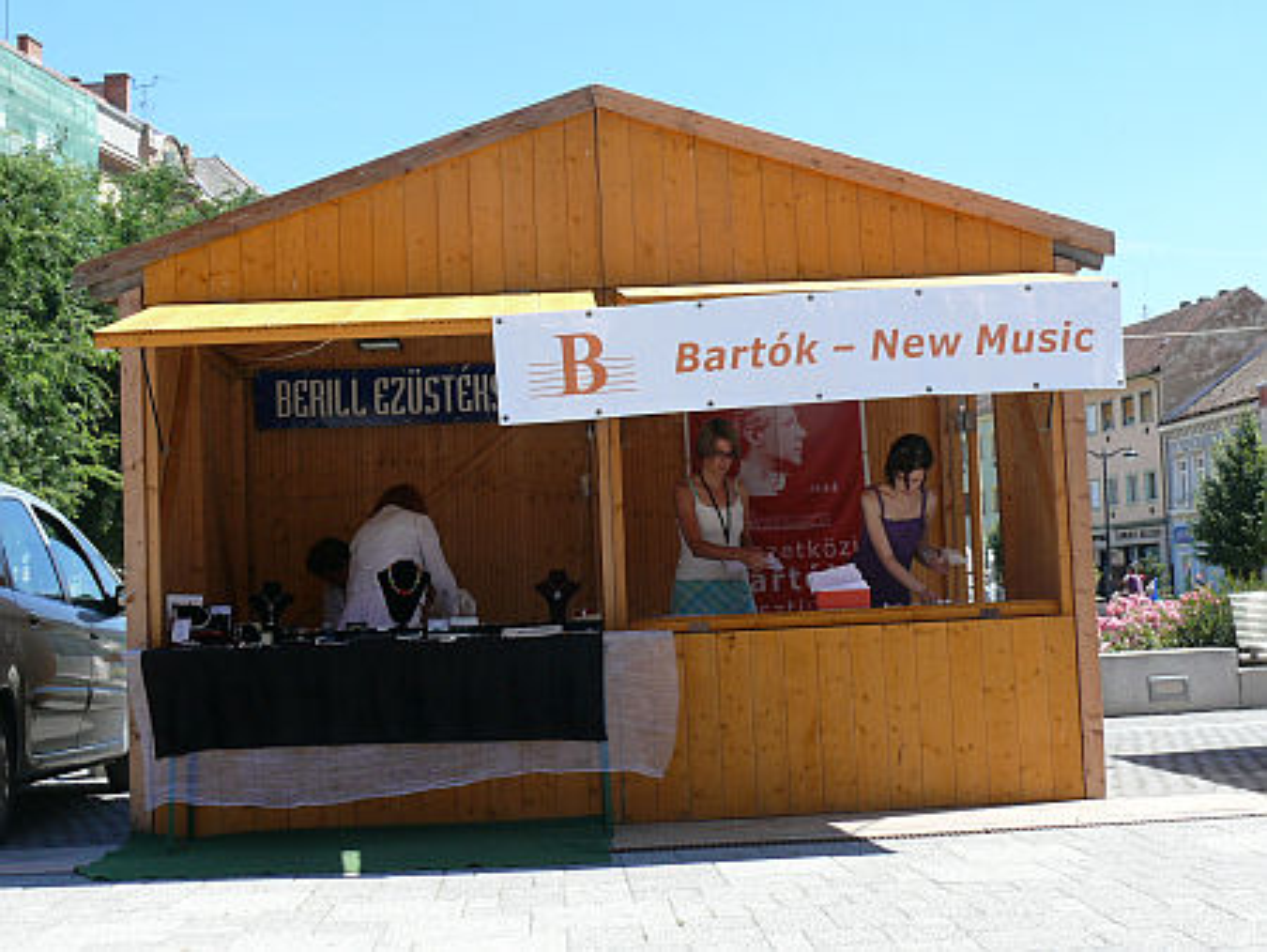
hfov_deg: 37.5
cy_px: 476
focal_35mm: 51
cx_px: 634
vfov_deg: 28.6
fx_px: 1868
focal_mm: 9.2
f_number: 5.6
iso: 100
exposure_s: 1/320
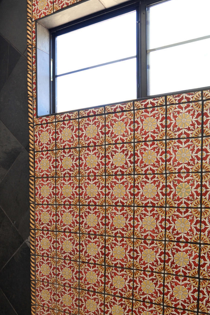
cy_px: 213
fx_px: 297
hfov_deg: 38.1
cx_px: 57
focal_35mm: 34
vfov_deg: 54.5
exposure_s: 1/30
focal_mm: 18
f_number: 8
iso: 800
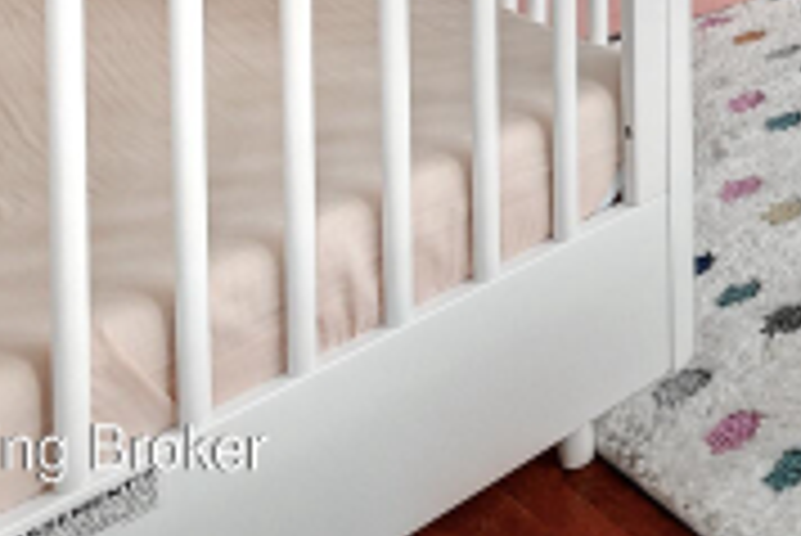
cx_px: 1372
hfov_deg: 22.7
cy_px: -577
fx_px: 1314
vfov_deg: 16.6
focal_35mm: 59
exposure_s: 1/6
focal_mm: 14
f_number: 8
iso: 200
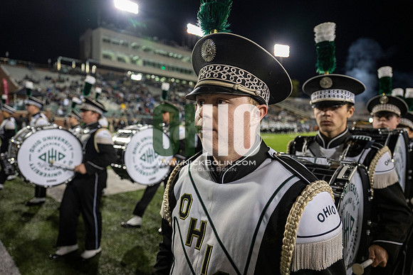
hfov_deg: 73.7
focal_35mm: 24
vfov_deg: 53.2
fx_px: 275
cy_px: 138
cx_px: 206
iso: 1250
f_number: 3.2
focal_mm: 24
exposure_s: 1/500
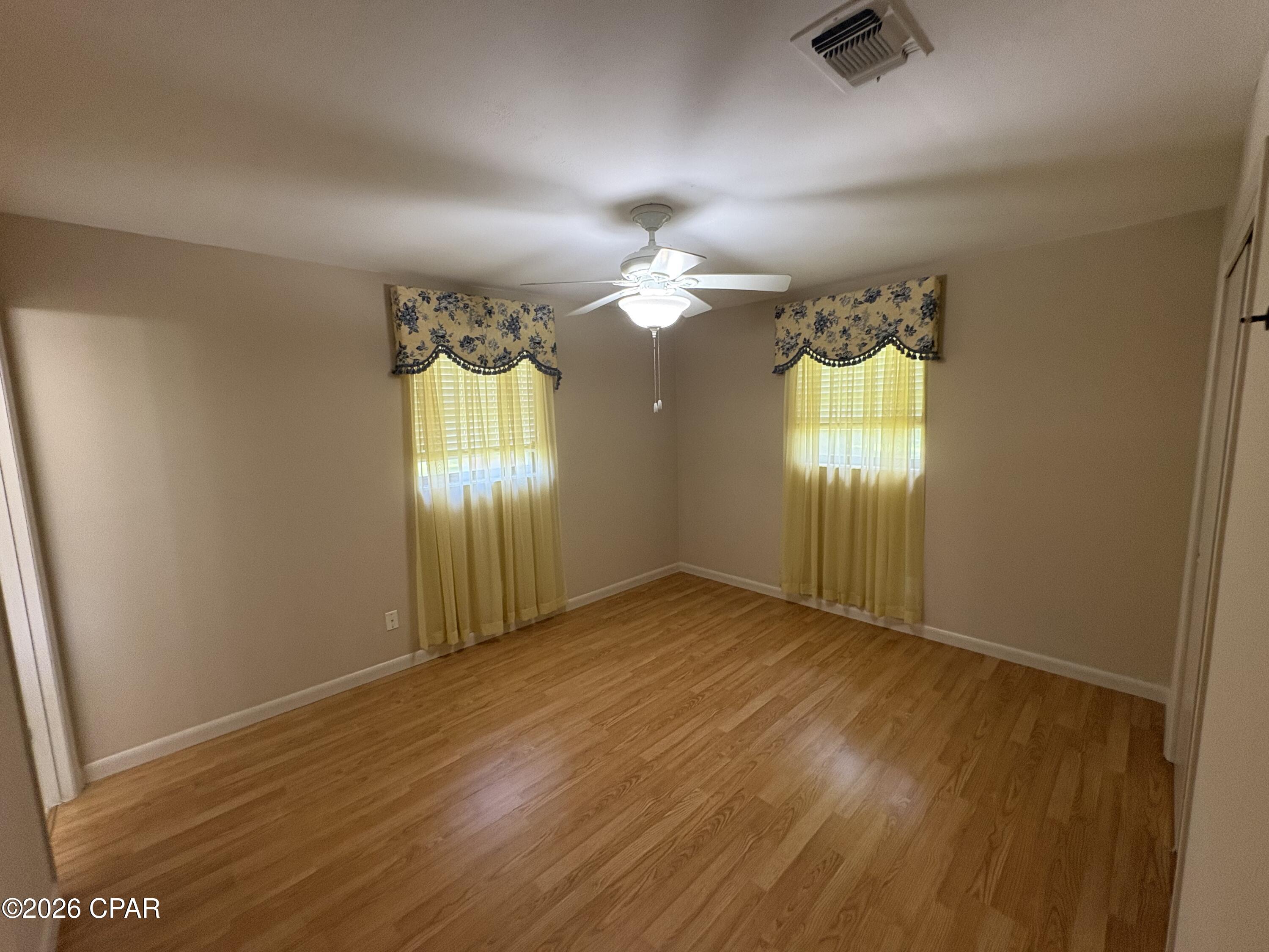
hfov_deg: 102.1
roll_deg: +1.8
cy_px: 476
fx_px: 513
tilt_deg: -6.3
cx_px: 634
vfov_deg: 85.7
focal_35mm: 14
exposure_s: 1/60
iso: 250
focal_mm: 2.22
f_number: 2.2
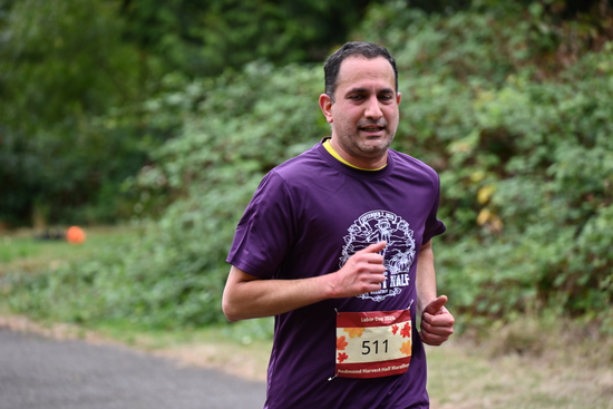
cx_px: 306
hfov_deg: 10.3
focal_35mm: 200
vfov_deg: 6.9
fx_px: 3406
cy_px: 204
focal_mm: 200
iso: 400
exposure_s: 1/250
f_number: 6.3
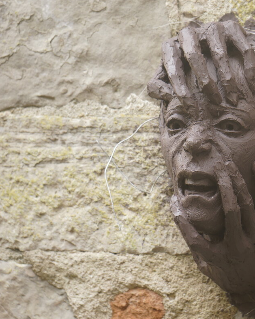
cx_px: 226
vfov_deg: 20.0
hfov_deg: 15.8
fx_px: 905
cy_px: 157
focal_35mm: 96
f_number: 5.6
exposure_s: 1/125
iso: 400
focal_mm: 67
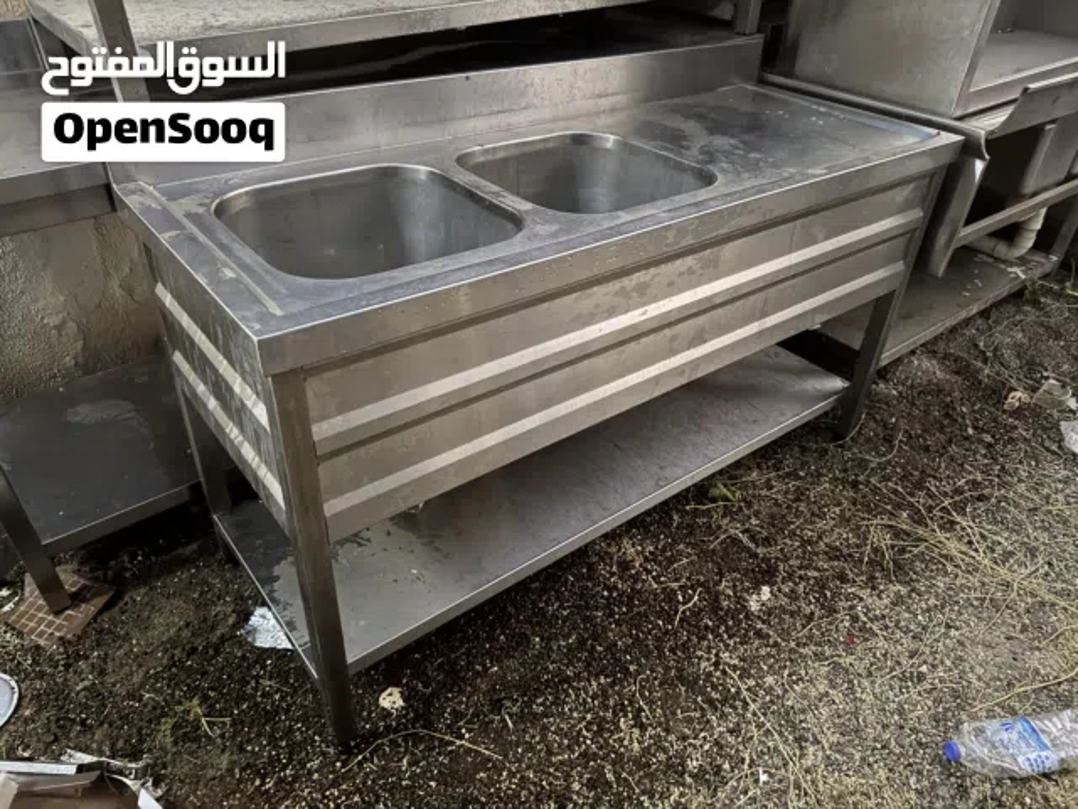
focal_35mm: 24
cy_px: 404
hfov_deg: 71.6
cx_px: 539
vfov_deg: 56.8
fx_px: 747
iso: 1000
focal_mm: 6.76
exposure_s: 1/13
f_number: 1.78
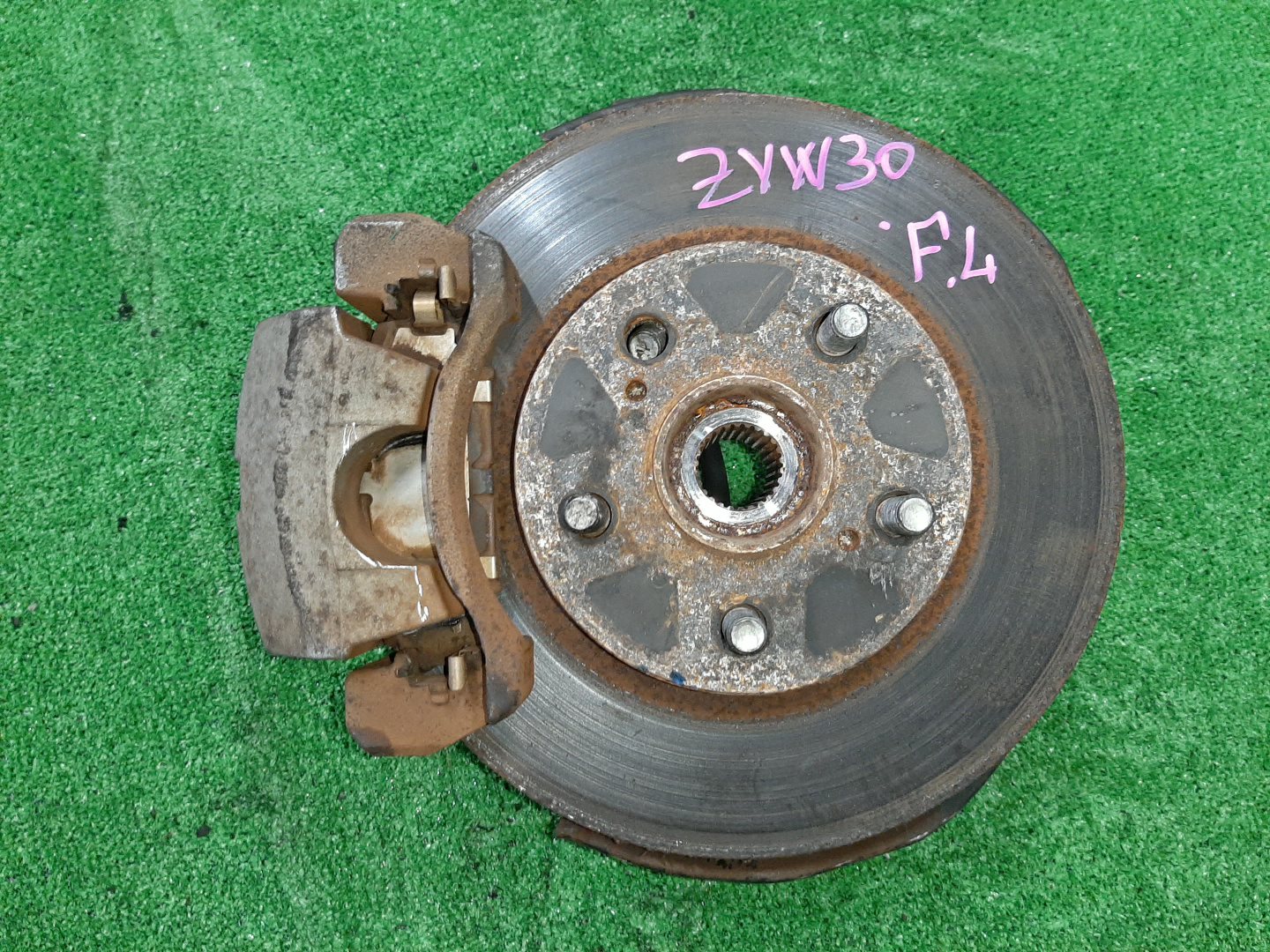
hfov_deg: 67.3
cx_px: 635
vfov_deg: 53.1
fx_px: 954
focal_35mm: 26
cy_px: 476
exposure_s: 1/50
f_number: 1.7
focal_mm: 3.93
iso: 228
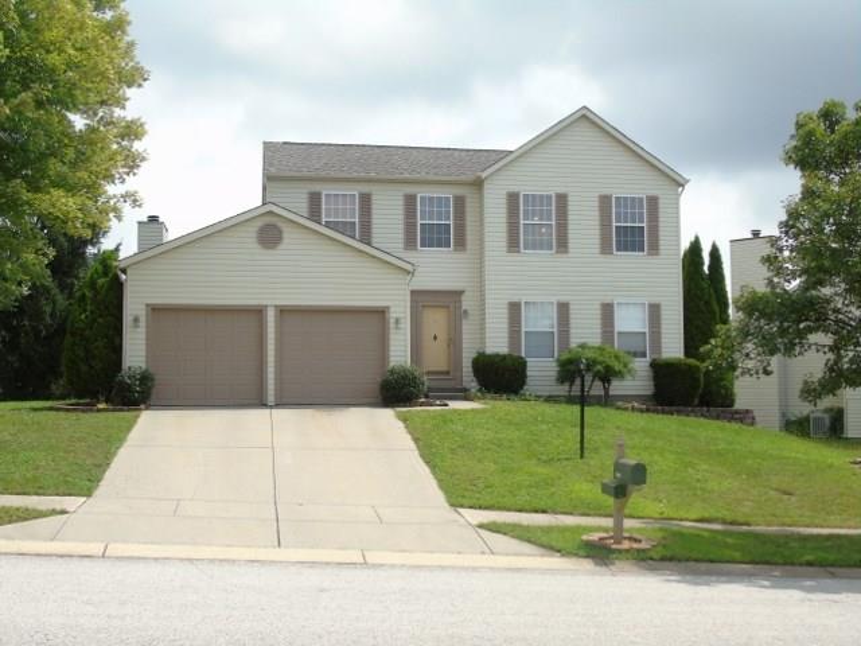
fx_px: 995
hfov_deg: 46.8
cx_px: 430
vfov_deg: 36.0
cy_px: 323
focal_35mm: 40
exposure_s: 1/500
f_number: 3.9
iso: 80
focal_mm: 7.1
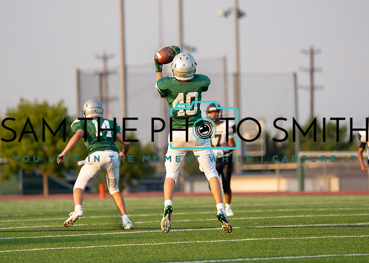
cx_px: 174
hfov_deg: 7.1
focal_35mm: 282
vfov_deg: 5.1
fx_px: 2958
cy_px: 123
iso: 160
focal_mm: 200
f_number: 2.8
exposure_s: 1/1000
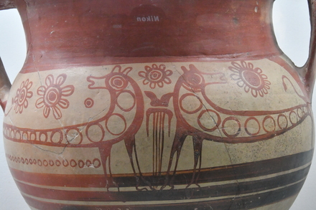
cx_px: 158
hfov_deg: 24.6
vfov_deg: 16.5
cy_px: 105
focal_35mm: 82
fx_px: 724
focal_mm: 55
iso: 8000
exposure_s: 1/25
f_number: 20
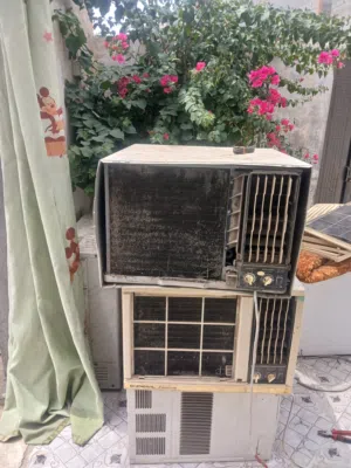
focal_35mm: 26
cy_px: 234
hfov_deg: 53.1
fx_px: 352
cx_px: 176
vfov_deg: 67.3
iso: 20
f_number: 1.8
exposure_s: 1/168
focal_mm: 3.98
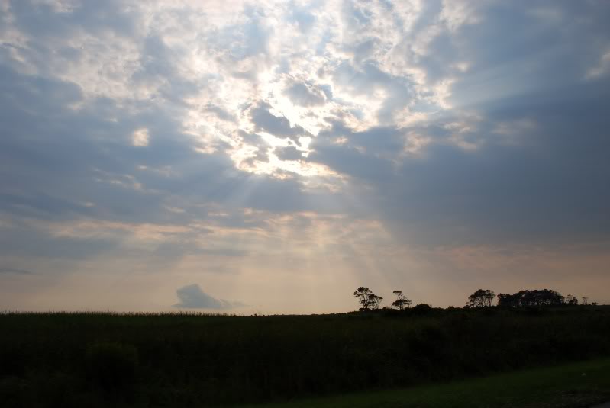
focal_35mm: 27
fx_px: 458
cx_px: 305
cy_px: 204
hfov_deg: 67.3
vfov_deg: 48.1
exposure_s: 1/400
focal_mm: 18
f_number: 10
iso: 100
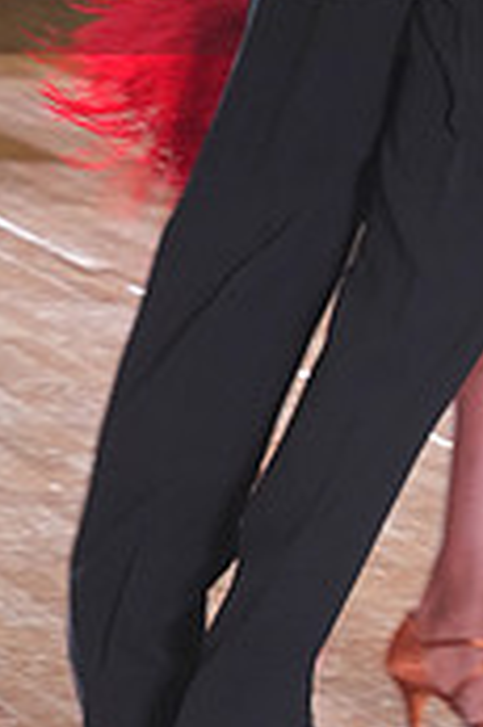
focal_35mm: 406
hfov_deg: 3.4
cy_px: -84
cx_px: 225
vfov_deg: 5.1
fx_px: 8187
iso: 3200
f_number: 5.6
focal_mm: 121
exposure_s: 1/200
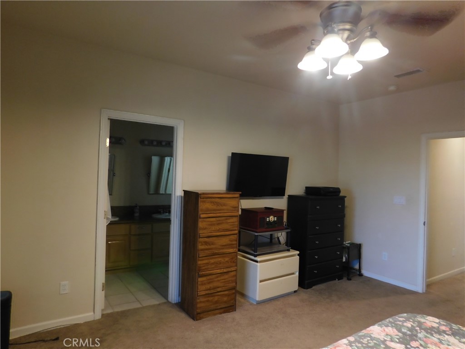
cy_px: 174
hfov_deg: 73.9
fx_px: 309
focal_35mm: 23
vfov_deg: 58.9
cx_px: 232
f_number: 3
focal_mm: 4
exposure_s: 1/25
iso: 400
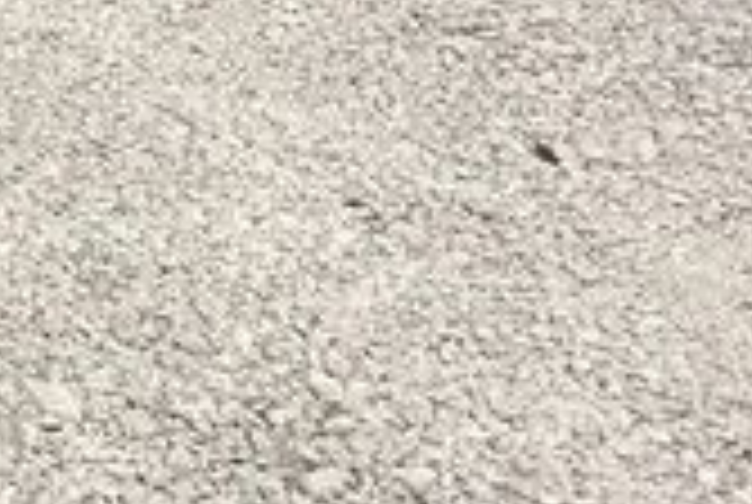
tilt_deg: -12.6
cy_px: -288
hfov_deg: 11.6
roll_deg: -1.6
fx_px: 3223
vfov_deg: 8.7
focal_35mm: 154
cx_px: -865
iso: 25
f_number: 2.4
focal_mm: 3.3
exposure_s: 1/708
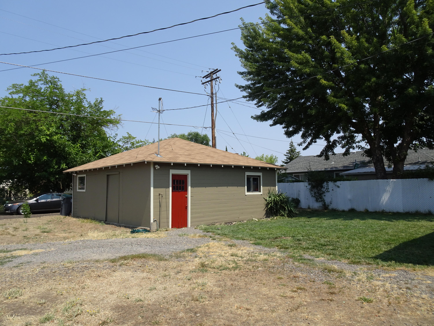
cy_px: 163
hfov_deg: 71.6
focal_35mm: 24
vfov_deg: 56.8
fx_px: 301
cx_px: 217
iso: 80
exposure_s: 1/1000
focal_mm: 4.1
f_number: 3.5
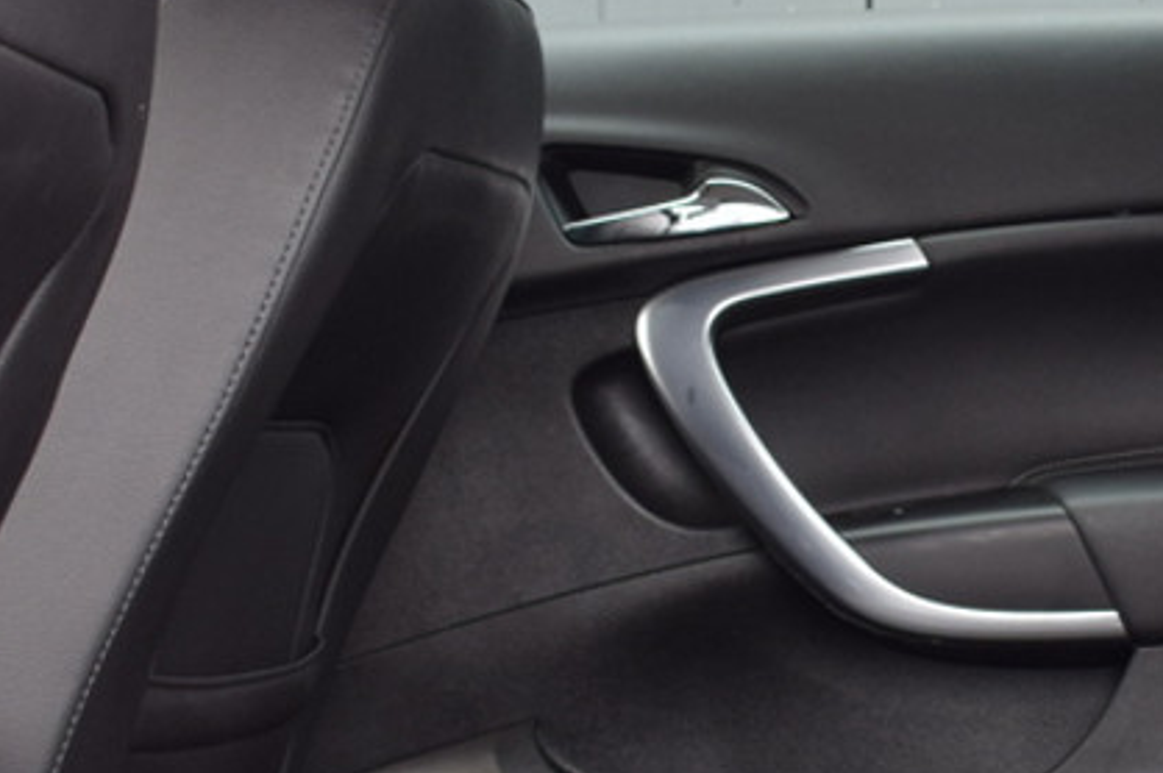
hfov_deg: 17.5
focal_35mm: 116
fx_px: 3734
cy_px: 594
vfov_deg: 11.8
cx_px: 1032
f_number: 5
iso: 400
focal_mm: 23
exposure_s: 1/100
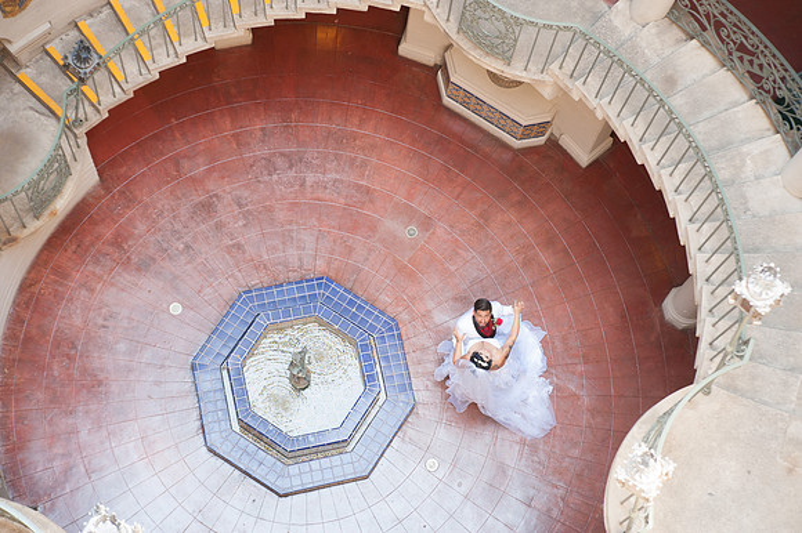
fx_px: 1380
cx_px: 401
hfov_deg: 32.4
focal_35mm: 62
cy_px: 266
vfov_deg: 21.9
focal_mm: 62
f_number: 4
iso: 250
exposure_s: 1/60
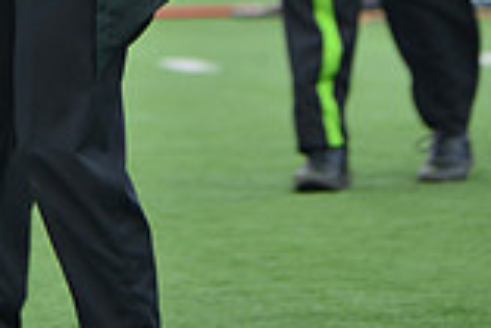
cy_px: -316
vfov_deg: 1.8
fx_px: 10552
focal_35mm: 773
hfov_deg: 2.7
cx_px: 83
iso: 200
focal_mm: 270
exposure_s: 1/500
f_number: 5.6
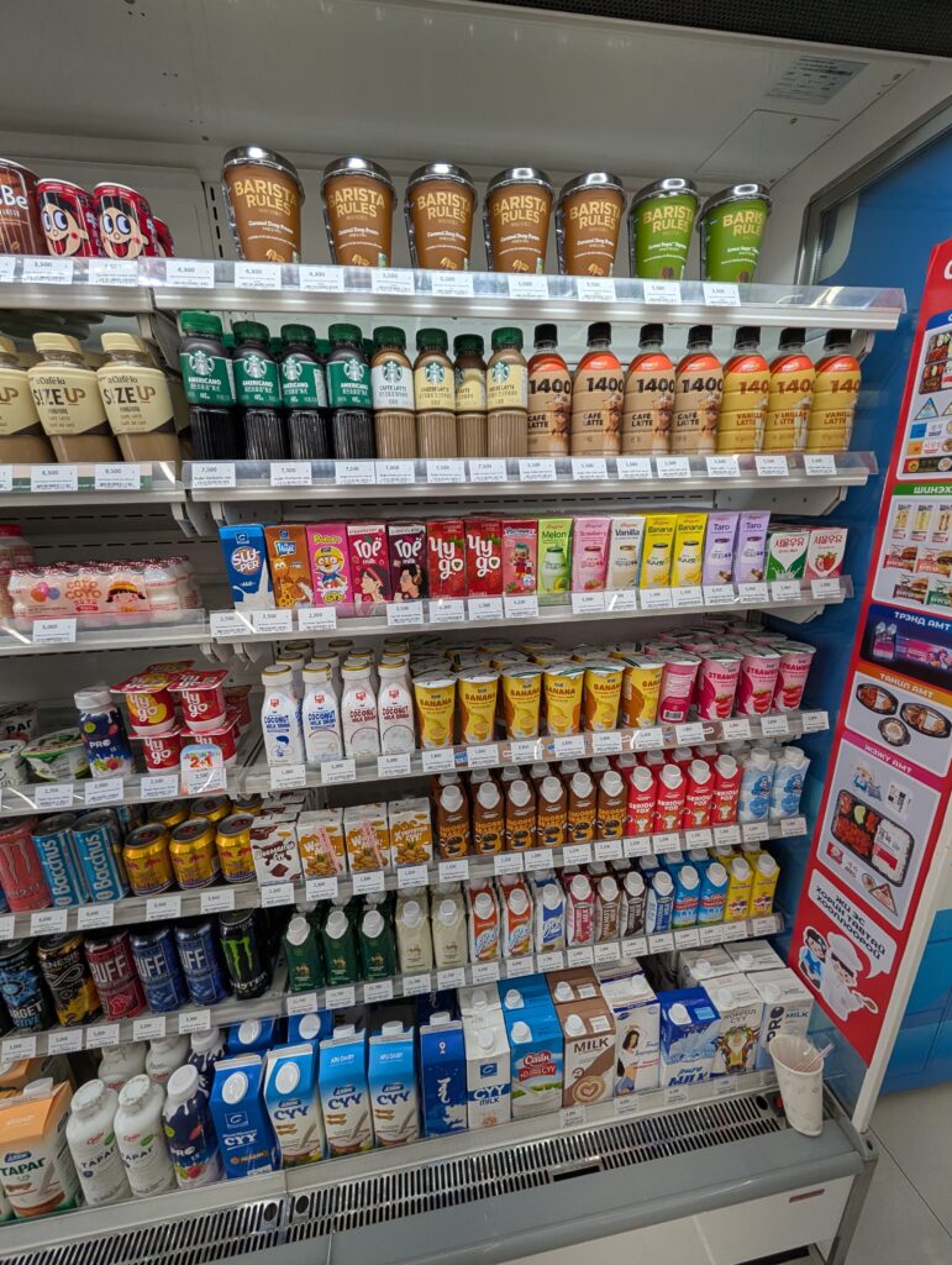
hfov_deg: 94.6
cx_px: 476
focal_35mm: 12
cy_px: 632
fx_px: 439
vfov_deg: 110.5
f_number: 1.7
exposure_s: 1/193
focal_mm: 2.02
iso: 50
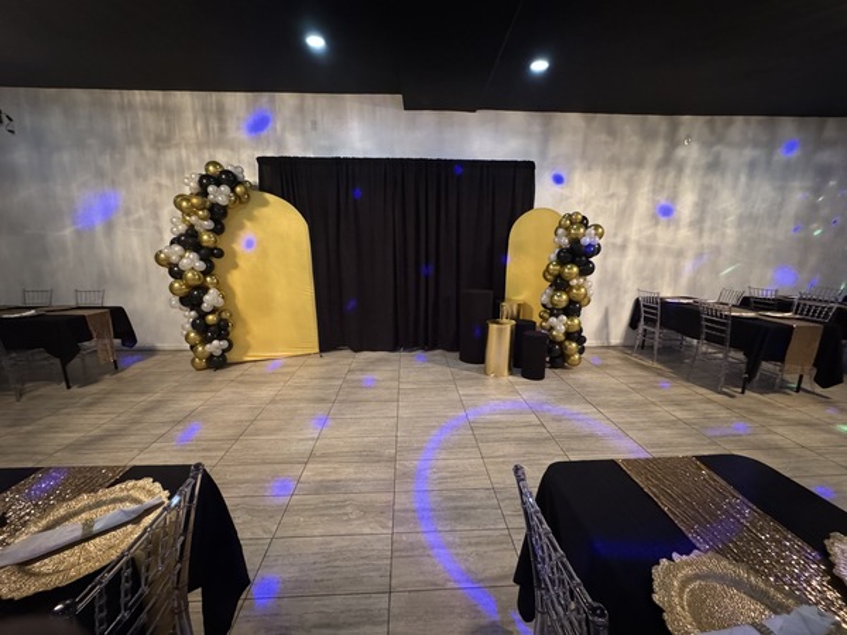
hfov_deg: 102.1
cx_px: 424
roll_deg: -0.2
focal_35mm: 14
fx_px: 343
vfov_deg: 85.7
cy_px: 318
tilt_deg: -12.7
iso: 1600
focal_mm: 2.22
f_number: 2.2
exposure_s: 1/40
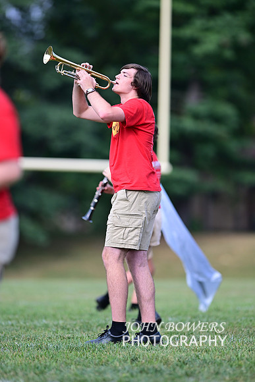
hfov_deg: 4.6
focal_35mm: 300
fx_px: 3185
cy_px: 191
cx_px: 128
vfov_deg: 6.9
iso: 400
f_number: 2.8
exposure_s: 1/2000
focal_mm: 300
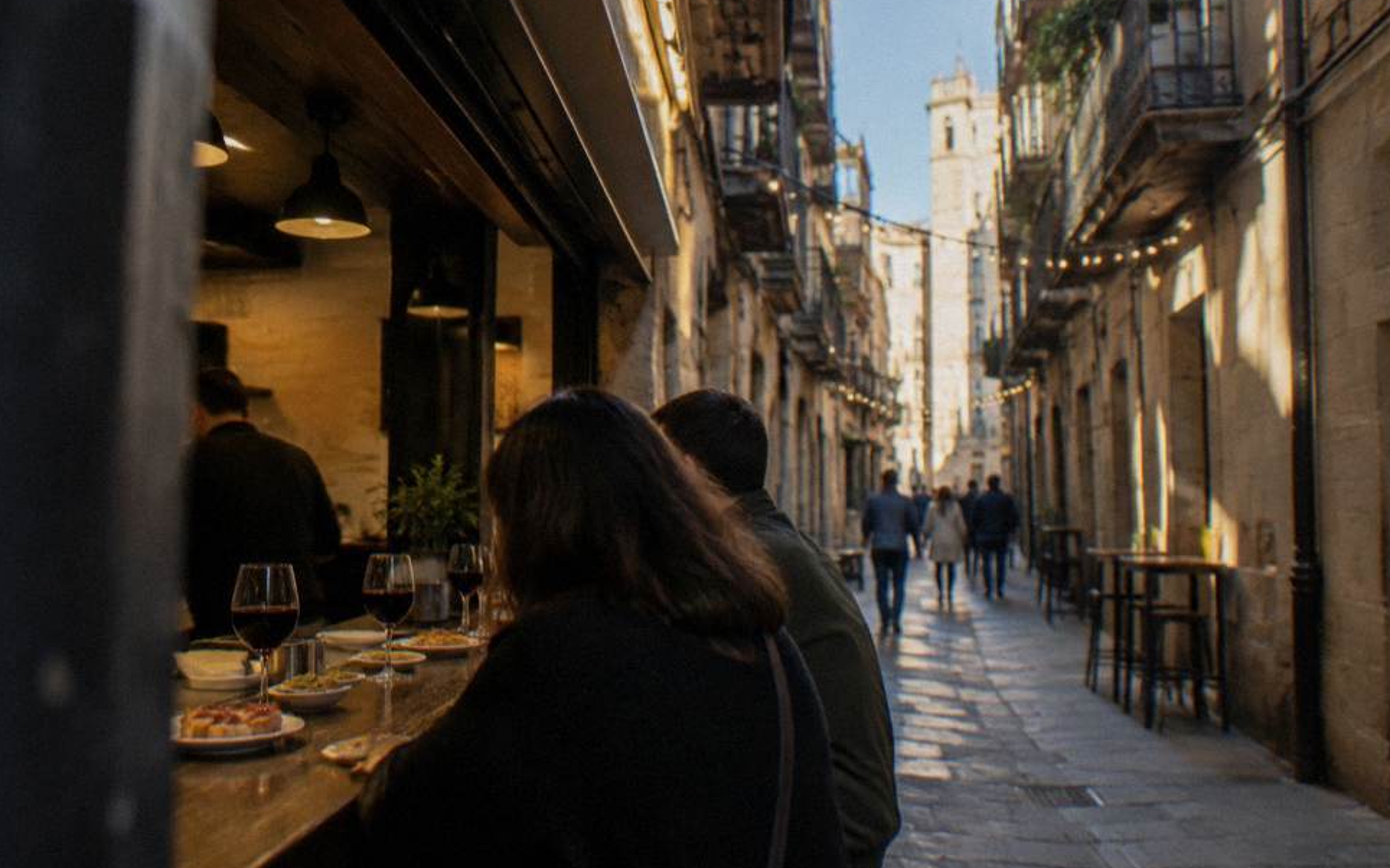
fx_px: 1401
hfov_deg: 52.8
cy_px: 459
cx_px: 691
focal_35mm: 37
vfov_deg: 34.4
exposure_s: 1/40
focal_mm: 35
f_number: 8
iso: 1250
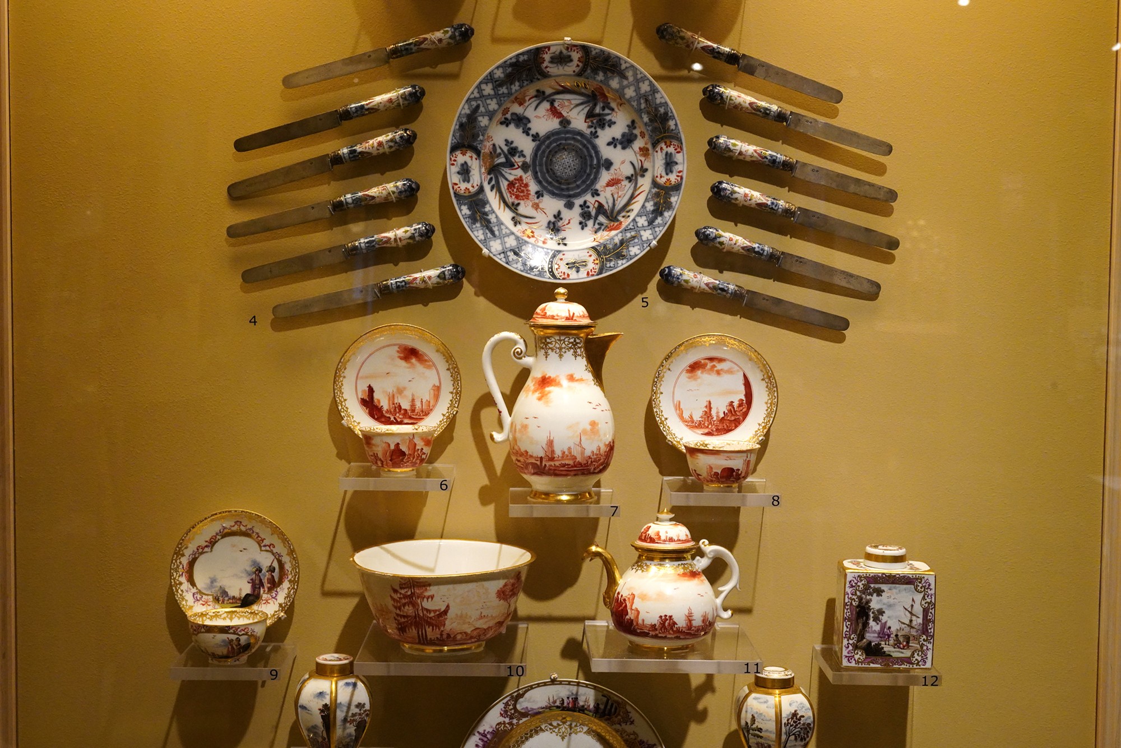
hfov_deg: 40.3
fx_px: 1526
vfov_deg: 27.5
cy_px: 374
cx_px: 560
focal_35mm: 49
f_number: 13
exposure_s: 1/80
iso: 8000
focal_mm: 49
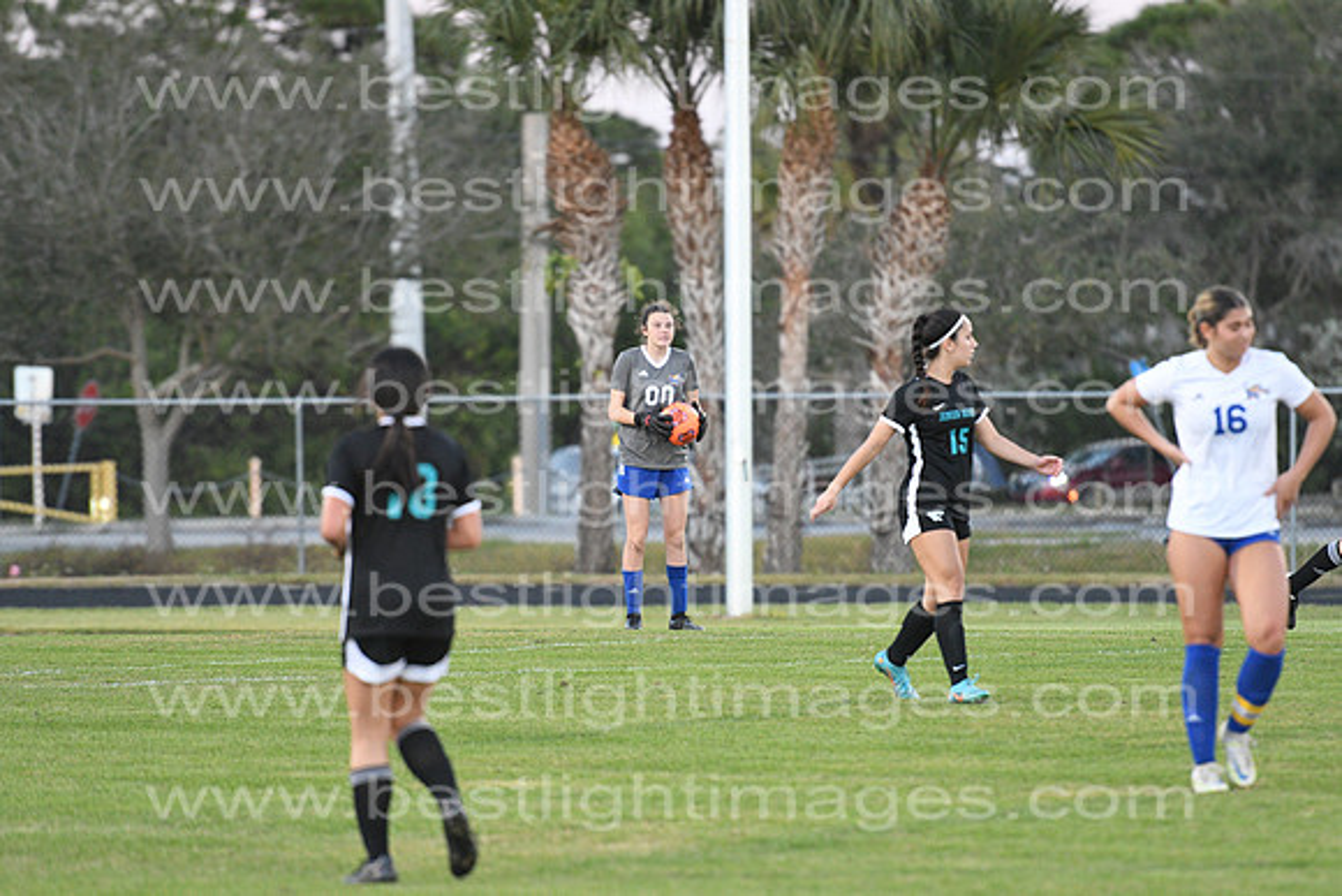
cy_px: 448
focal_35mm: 300
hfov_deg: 6.9
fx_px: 11185
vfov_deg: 4.6
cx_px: 671
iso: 2500
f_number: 2.8
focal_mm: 200
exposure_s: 1/800
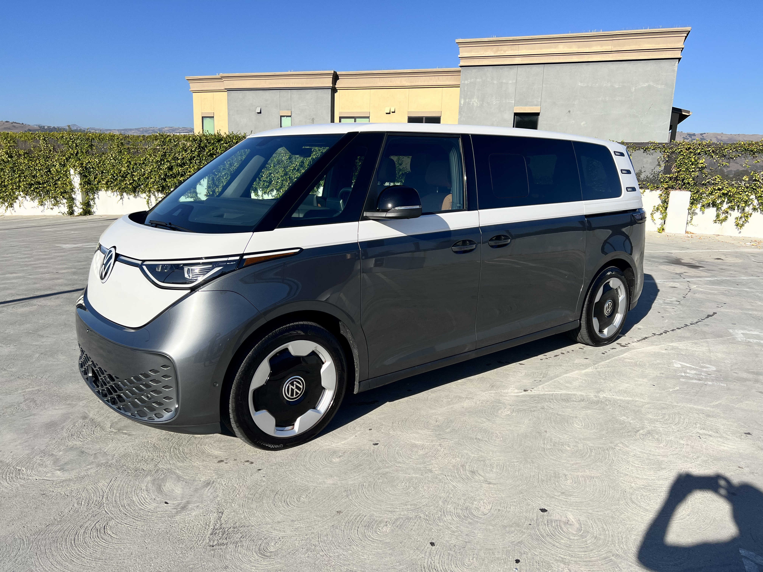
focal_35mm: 26
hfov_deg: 67.3
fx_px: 573
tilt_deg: -13.2
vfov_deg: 53.1
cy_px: 286
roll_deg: -1.8
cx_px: 382
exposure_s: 1/5319
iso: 50
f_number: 1.5
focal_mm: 5.7
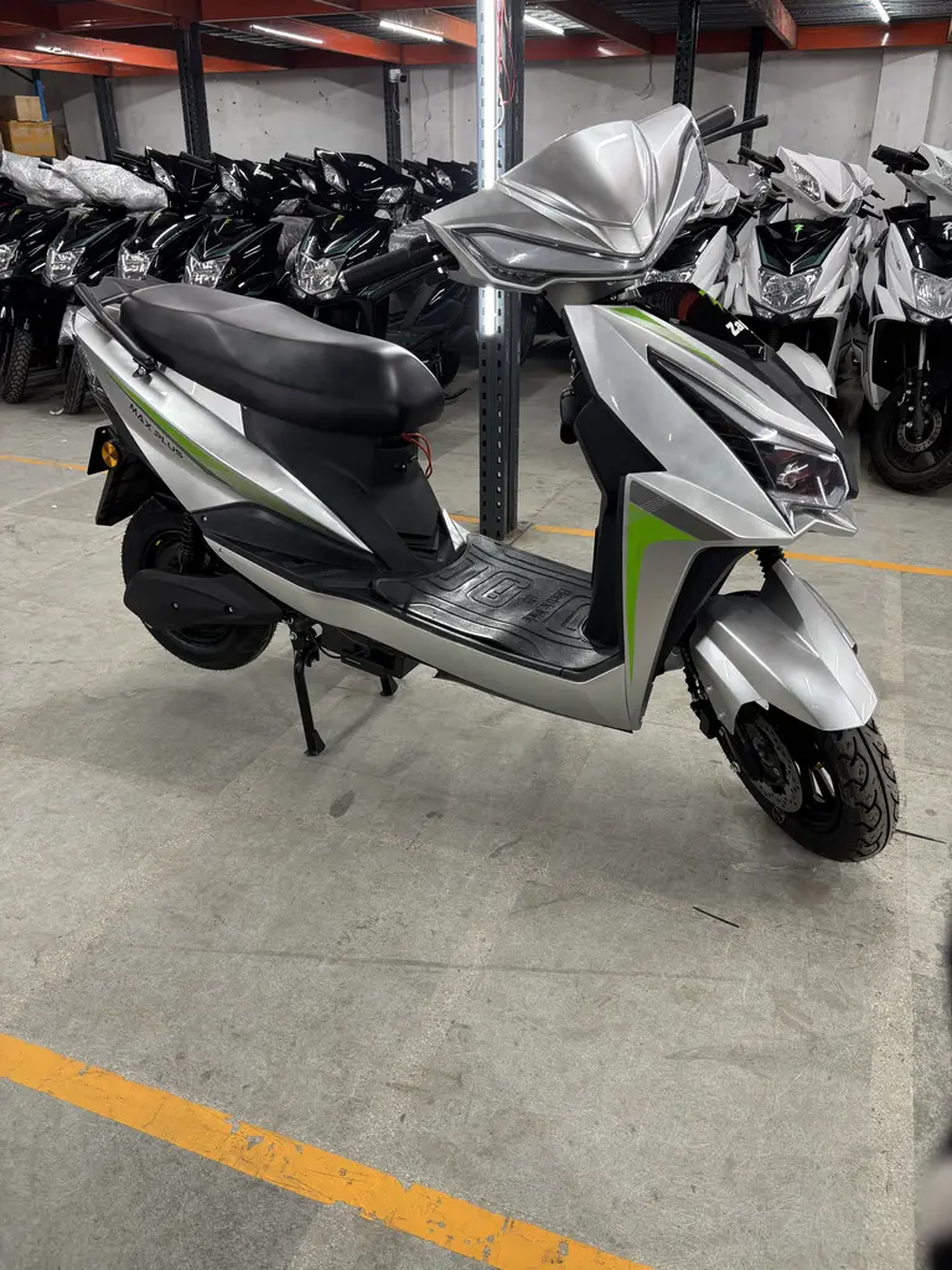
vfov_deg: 67.3
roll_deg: -0.6
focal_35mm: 26
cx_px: 476
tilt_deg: -26.1
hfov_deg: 53.1
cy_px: 635
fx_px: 953
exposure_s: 1/50
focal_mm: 5.96
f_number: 1.6
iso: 100
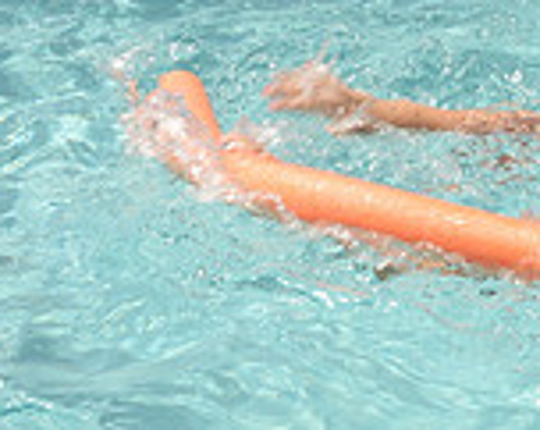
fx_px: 4004
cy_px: 176
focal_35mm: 251
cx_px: 664
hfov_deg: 7.6
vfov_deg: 6.1
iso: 125
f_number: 13
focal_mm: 70
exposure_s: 1/160
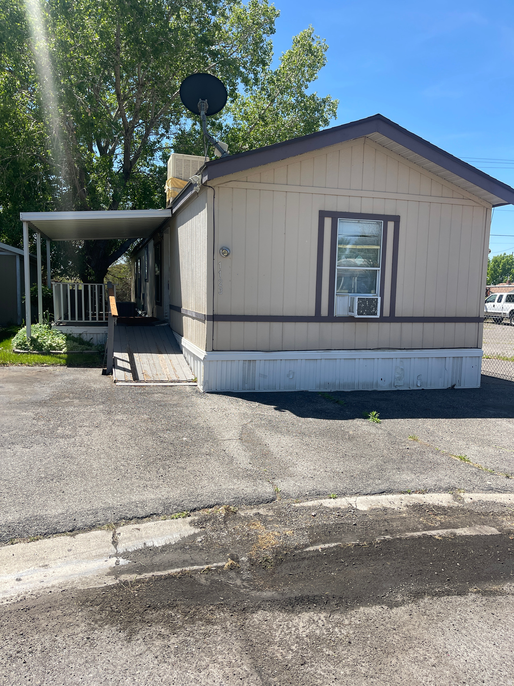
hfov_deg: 54.9
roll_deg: +0.2
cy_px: 343
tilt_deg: -4.0
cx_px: 257
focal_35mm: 25
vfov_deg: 69.4
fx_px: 495
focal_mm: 5.1
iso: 32
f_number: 1.6
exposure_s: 1/2488
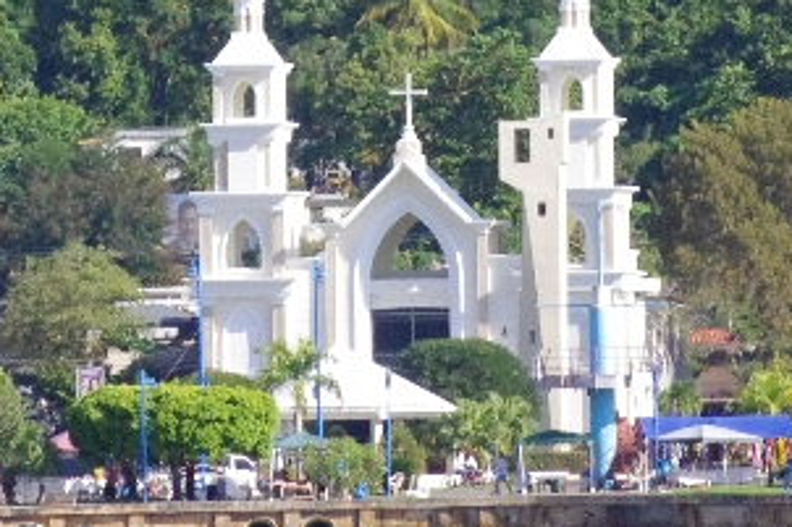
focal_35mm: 794
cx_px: 396
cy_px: -83
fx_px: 17458
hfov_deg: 2.6
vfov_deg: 1.7
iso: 3200
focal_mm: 200
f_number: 16
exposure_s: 1/1250
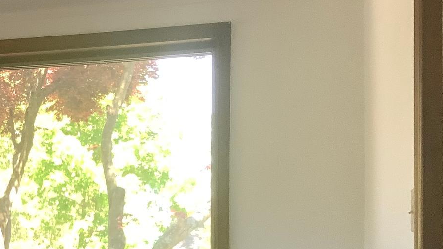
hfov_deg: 26.4
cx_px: 29
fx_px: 904
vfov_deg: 15.1
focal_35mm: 77
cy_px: 307
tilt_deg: -2.3
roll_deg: +0.6
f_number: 2.4
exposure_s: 1/60
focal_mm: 3.3
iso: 125
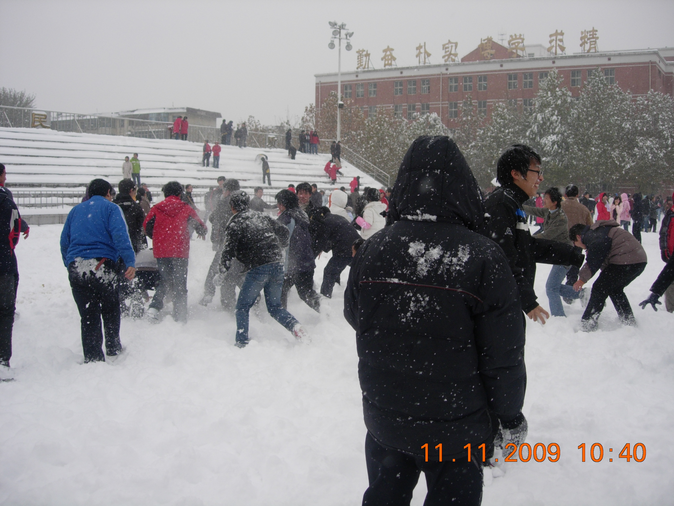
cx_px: 337
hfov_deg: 49.0
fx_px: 740
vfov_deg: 37.7
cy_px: 253
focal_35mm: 38
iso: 64
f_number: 2.8
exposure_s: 1/939
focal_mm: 7.8
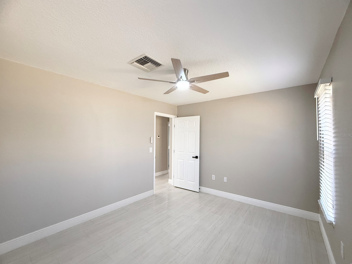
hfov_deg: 98.2
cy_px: 135
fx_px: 153
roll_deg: -0.1
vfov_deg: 81.7
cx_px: 175
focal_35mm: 15
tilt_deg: +1.7
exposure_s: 1/120
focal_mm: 2.22
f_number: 2.2
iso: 250
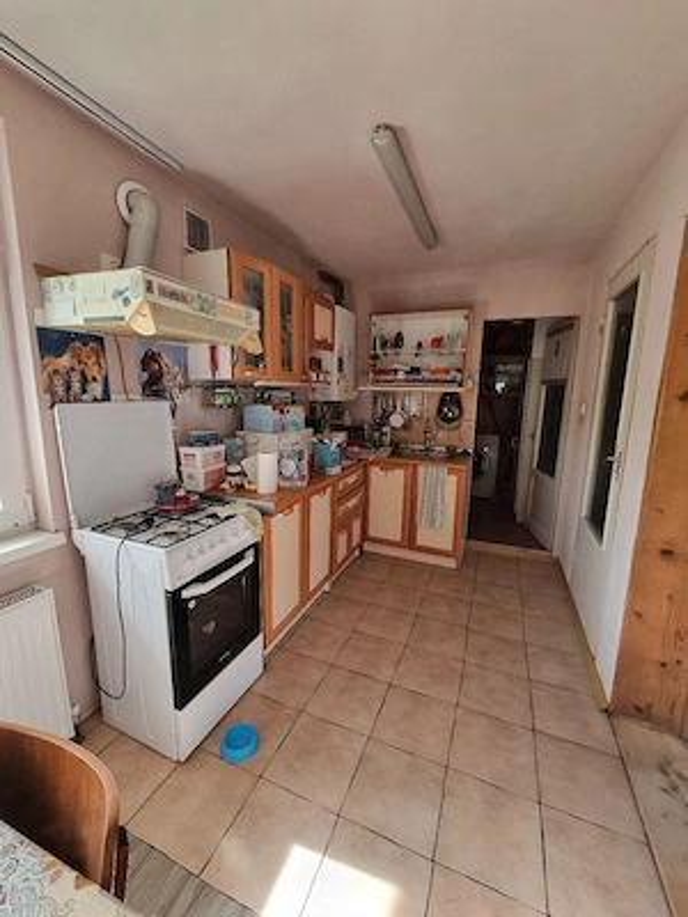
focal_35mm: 13
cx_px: 344
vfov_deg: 106.2
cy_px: 458
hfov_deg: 89.9
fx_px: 345
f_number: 2.2
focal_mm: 2.2
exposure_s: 1/50
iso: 250
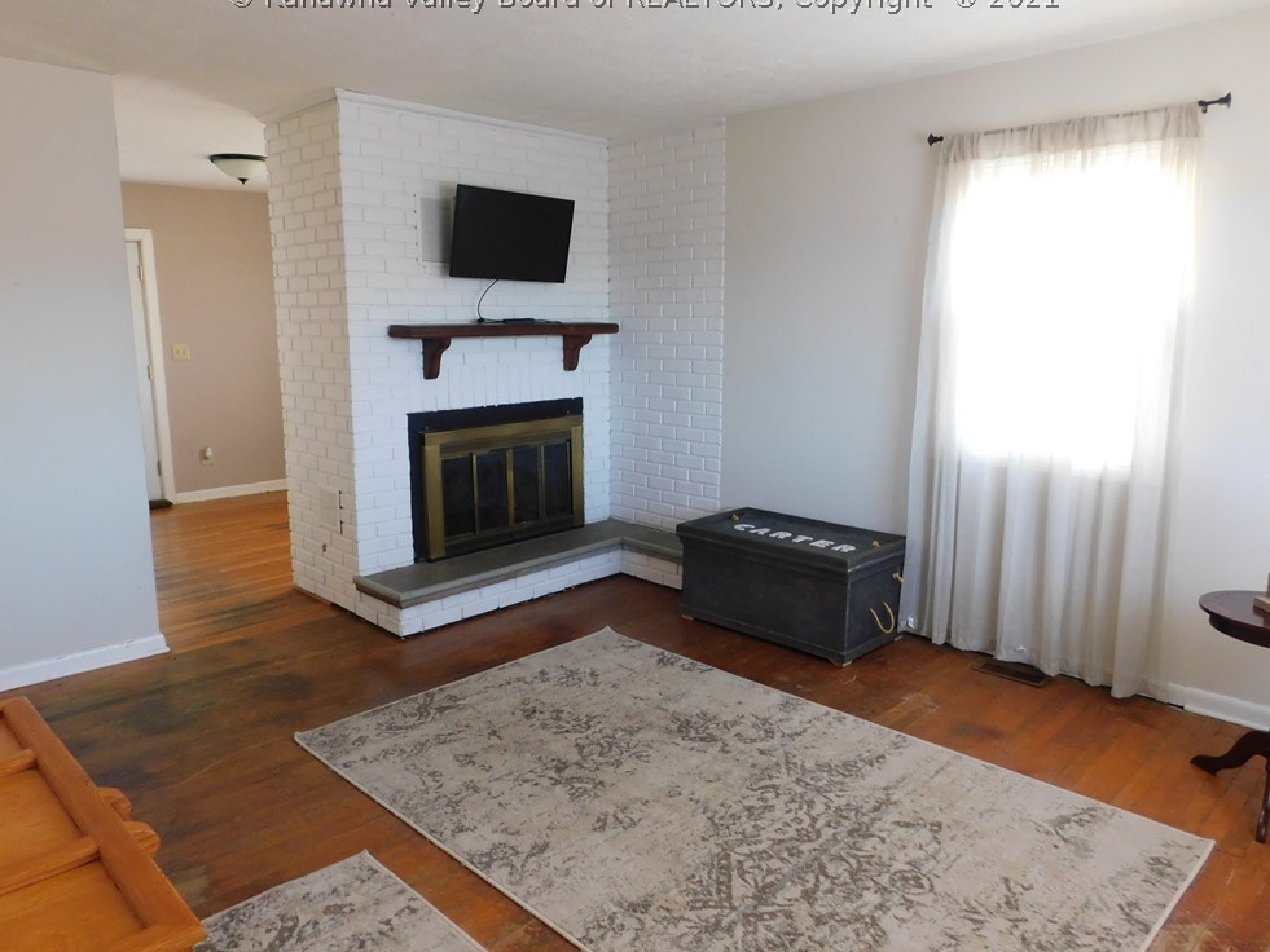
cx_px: 642
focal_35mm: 24
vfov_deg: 56.8
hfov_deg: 71.6
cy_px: 468
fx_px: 881
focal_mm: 4
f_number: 3
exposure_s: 1/30
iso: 280
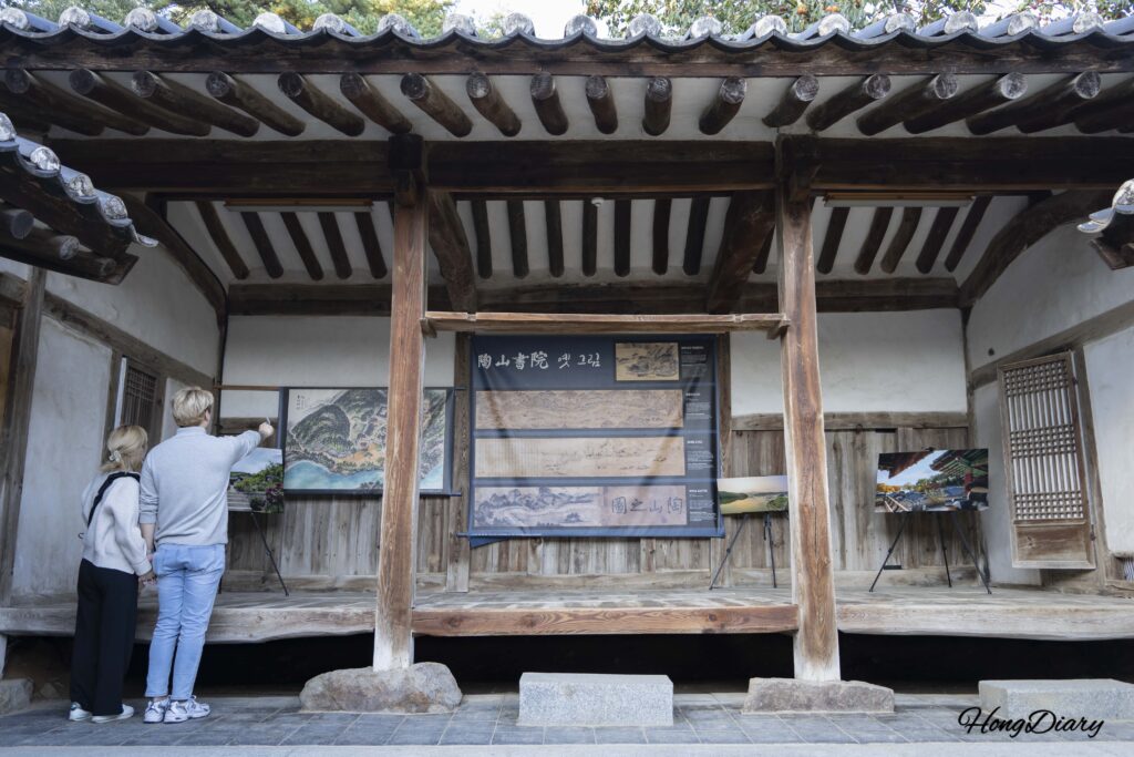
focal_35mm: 28
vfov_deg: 46.4
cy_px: 378
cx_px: 567
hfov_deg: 65.5
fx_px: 882
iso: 400
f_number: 4
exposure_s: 1/60
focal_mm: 28
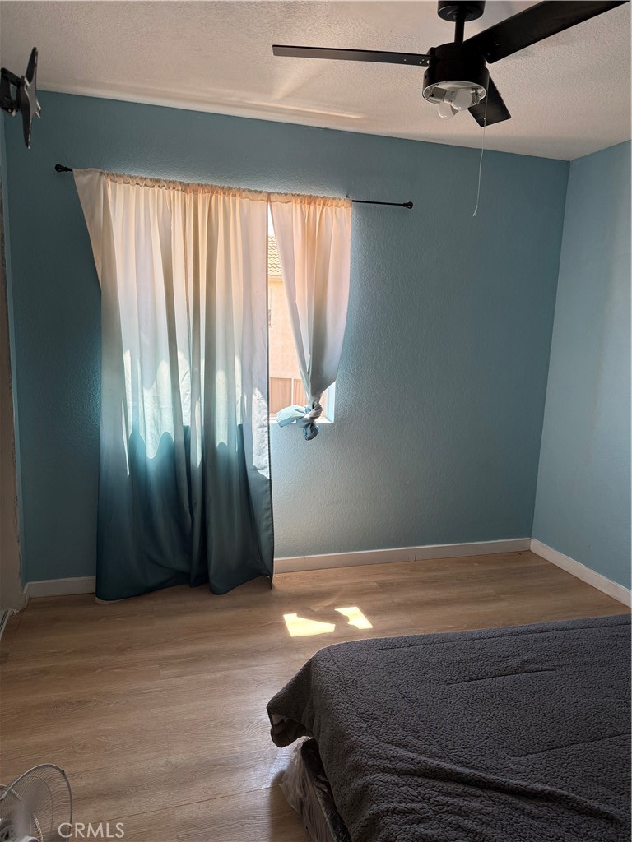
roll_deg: -3.3
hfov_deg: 56.8
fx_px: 584
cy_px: 421
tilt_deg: -11.7
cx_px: 316
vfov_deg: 71.6
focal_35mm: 24
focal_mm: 6.76
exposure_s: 1/336
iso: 100
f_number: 1.78
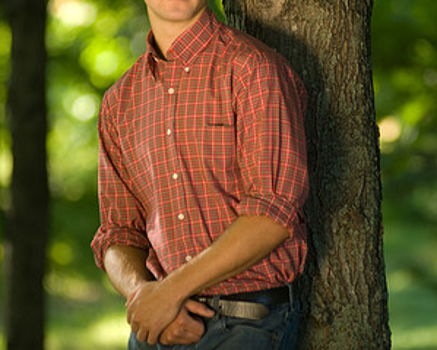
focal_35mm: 393
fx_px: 5077
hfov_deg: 4.9
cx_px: 218
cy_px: 144
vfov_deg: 3.9
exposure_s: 1/160
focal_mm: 185
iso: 200
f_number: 2.8
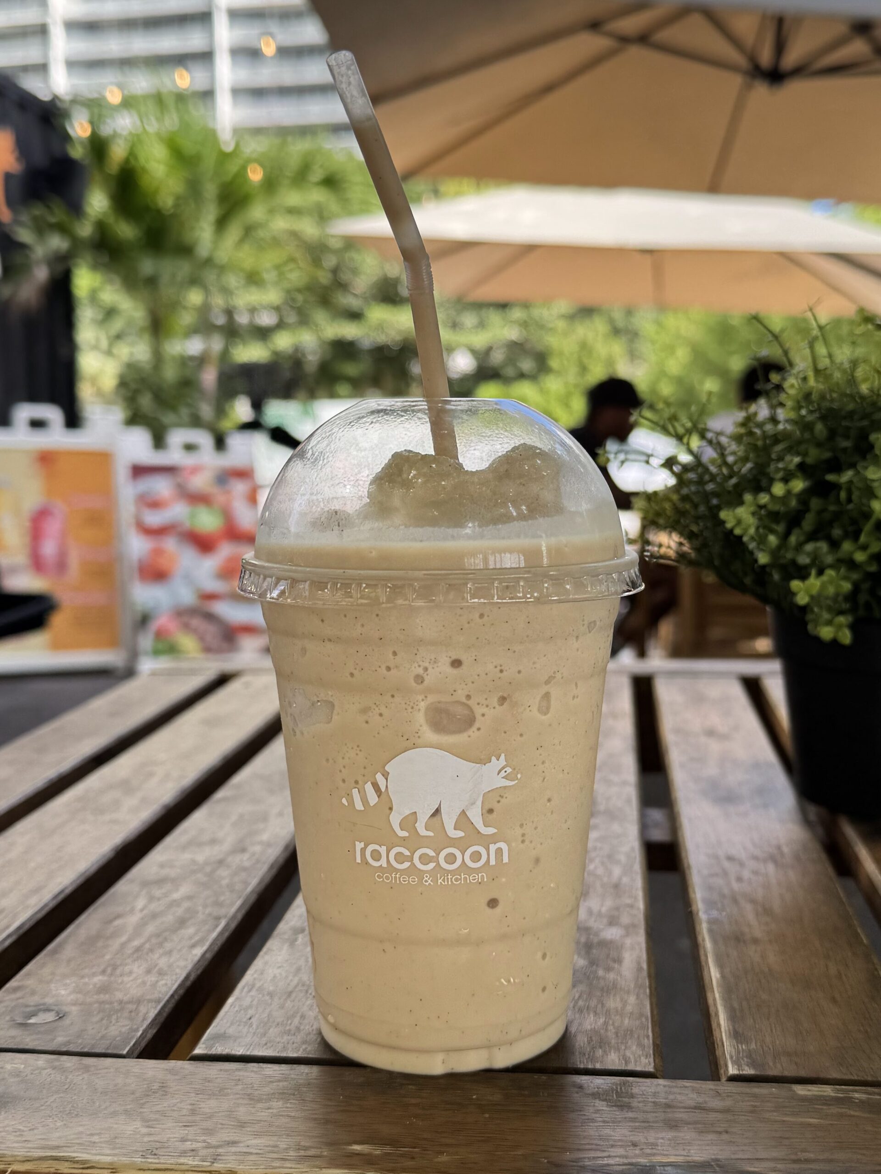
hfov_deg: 56.8
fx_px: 814
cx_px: 440
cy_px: 587
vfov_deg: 71.6
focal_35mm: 24
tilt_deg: -3.1
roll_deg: +1.5
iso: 80
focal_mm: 6.76
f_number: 1.78
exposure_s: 1/864
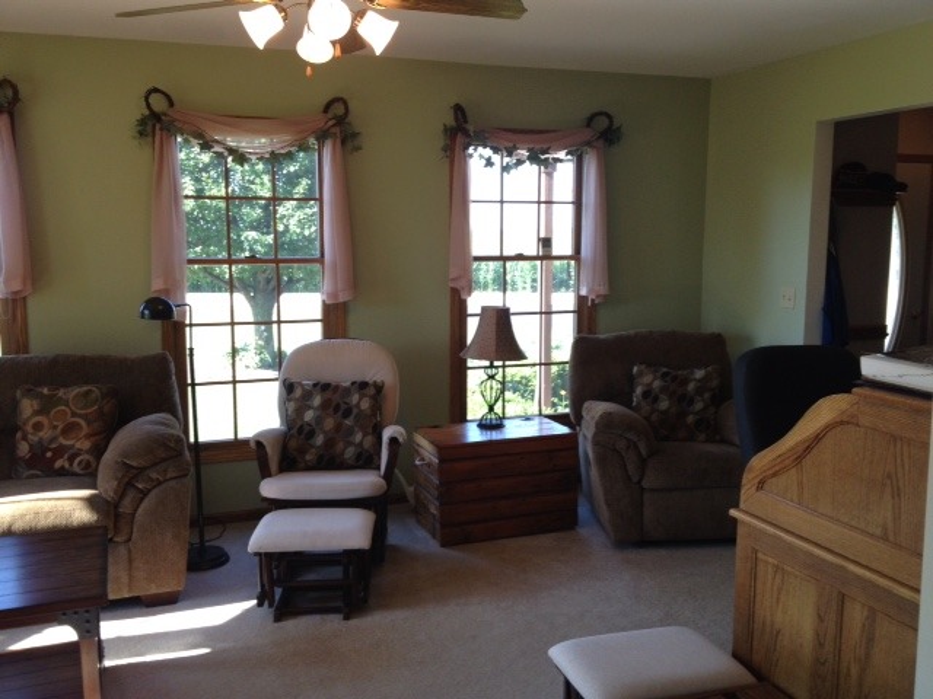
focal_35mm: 35
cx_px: 466
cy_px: 350
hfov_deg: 52.6
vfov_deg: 40.7
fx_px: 943
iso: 64
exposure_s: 1/60
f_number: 2.4
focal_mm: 4.28
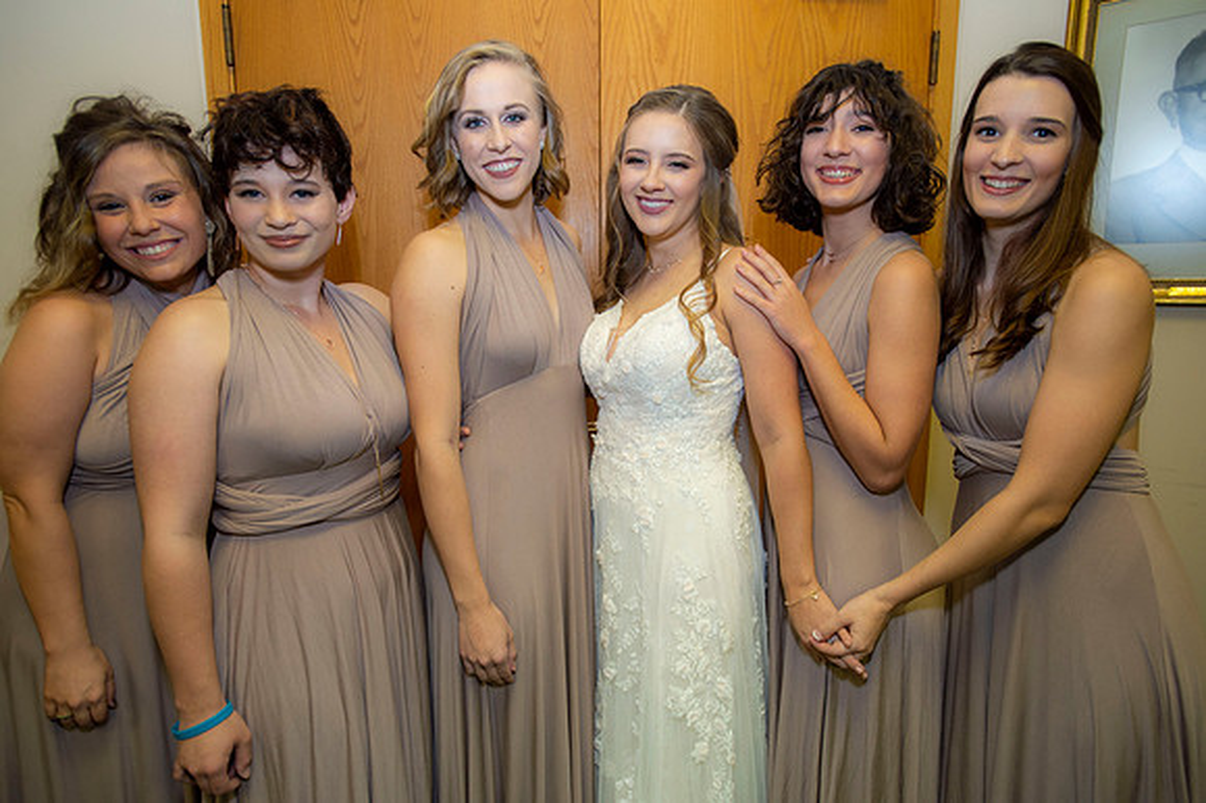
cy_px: 402
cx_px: 603
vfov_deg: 57.2
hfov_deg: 78.6
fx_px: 737
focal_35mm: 22
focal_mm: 22
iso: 1250
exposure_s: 1/200
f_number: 3.2
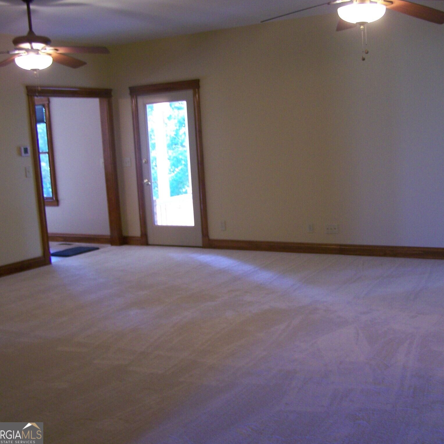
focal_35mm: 45
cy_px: 221
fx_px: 653
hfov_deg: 37.4
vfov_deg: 37.6
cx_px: 274
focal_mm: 6.3
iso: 160
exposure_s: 1/8
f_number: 2.8
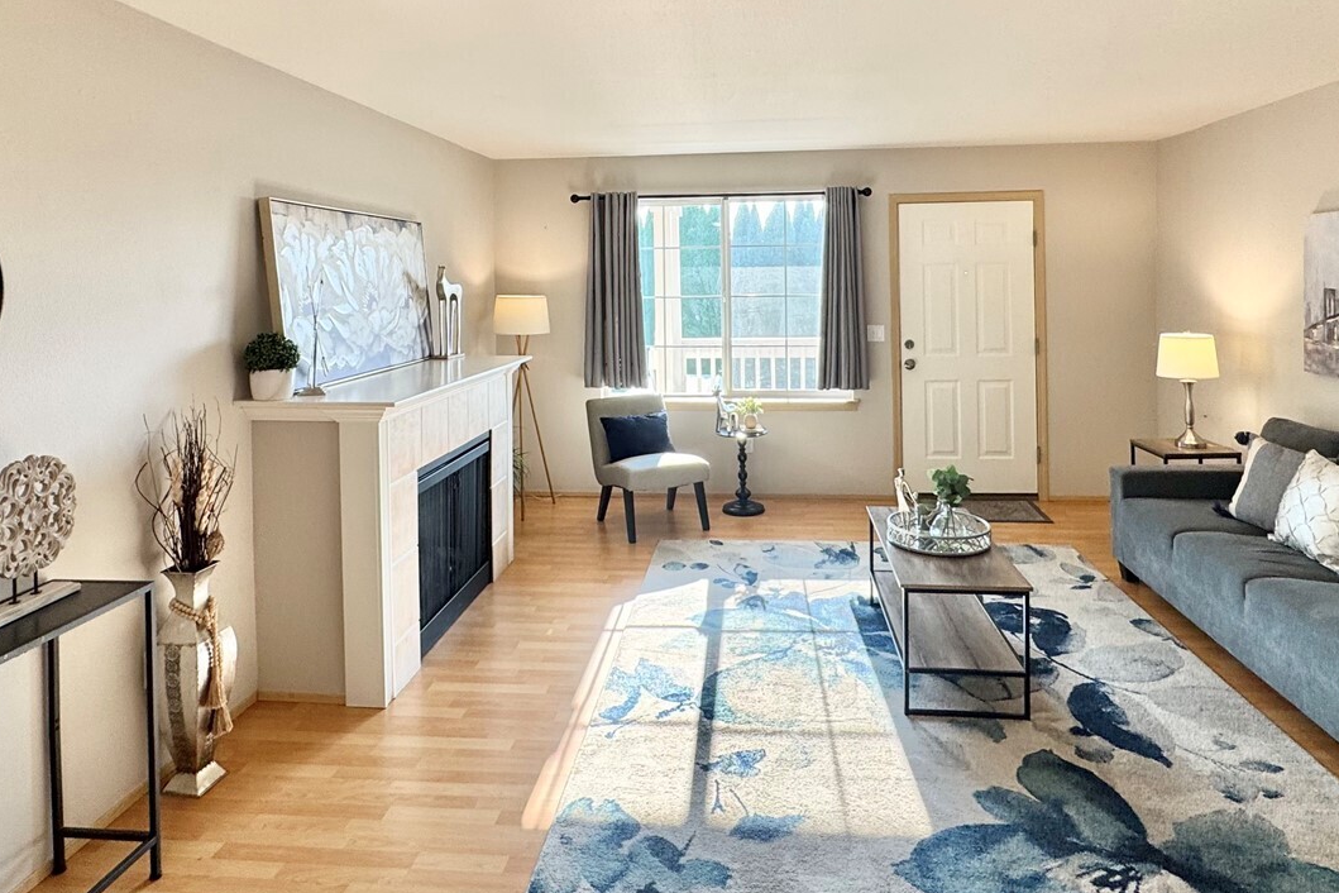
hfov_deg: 78.6
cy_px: 281
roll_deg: -1.7
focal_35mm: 22
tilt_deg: -0.9
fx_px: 818
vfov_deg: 55.7
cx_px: 682
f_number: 2.2
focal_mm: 2.22
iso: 80
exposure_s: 1/120
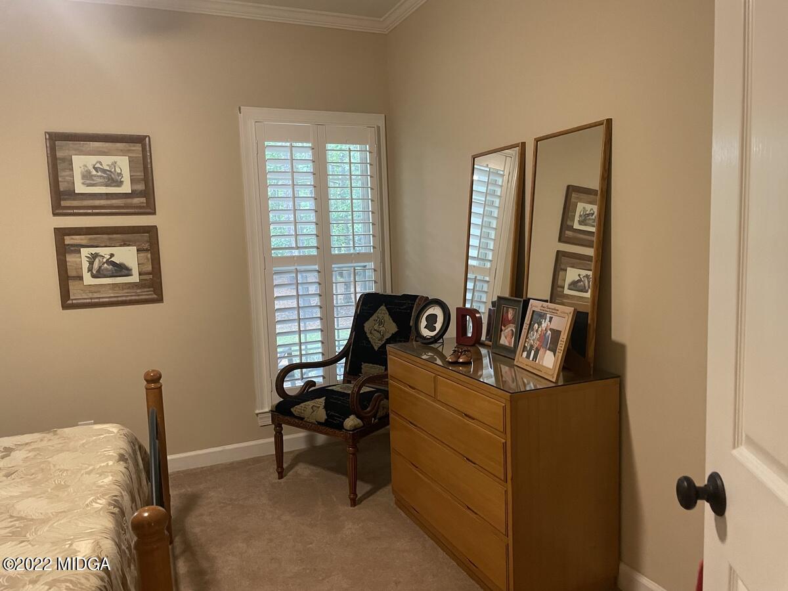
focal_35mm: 26
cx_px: 394
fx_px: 592
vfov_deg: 53.1
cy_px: 296
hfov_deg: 67.3
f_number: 1.6
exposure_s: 1/60
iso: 500
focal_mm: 4.2
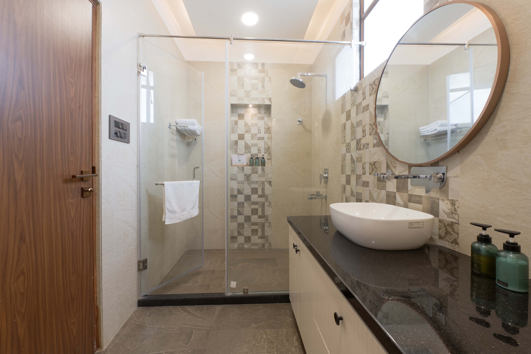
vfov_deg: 81.2
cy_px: 177
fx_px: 206
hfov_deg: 104.3
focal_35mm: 14
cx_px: 266
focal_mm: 14
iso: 125
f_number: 10
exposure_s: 1/13
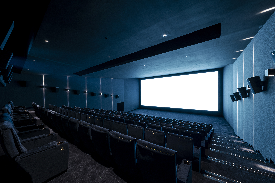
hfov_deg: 108.3
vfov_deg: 85.4
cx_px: 137
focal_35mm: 13
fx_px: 99
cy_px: 96
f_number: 11
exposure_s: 25
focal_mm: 12
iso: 50
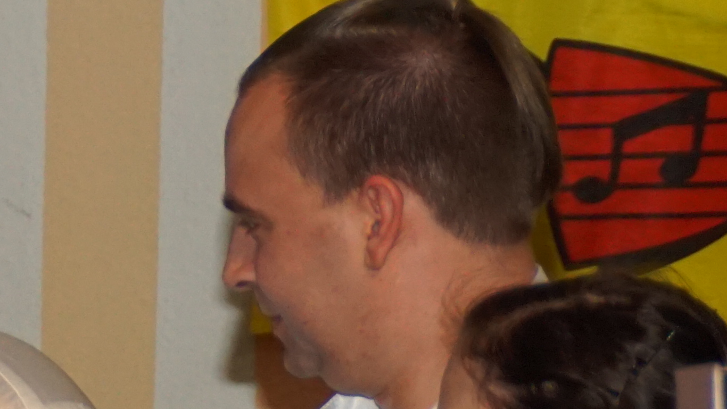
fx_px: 9313
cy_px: 316
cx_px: -658
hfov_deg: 4.4
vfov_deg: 2.5
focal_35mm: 483
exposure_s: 1/60
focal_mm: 70
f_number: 5
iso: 800
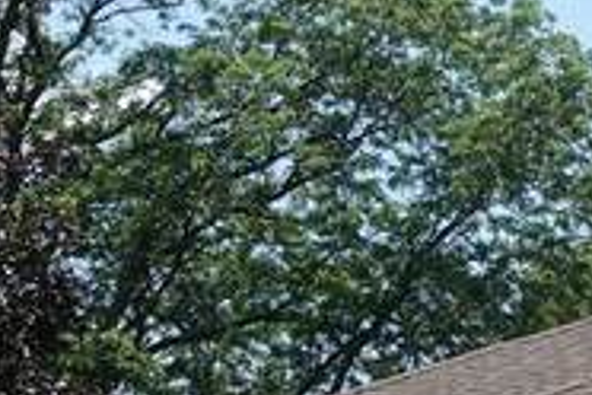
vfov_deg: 6.4
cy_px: 540
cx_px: 1012
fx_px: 3502
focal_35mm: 213
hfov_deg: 9.3
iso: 125
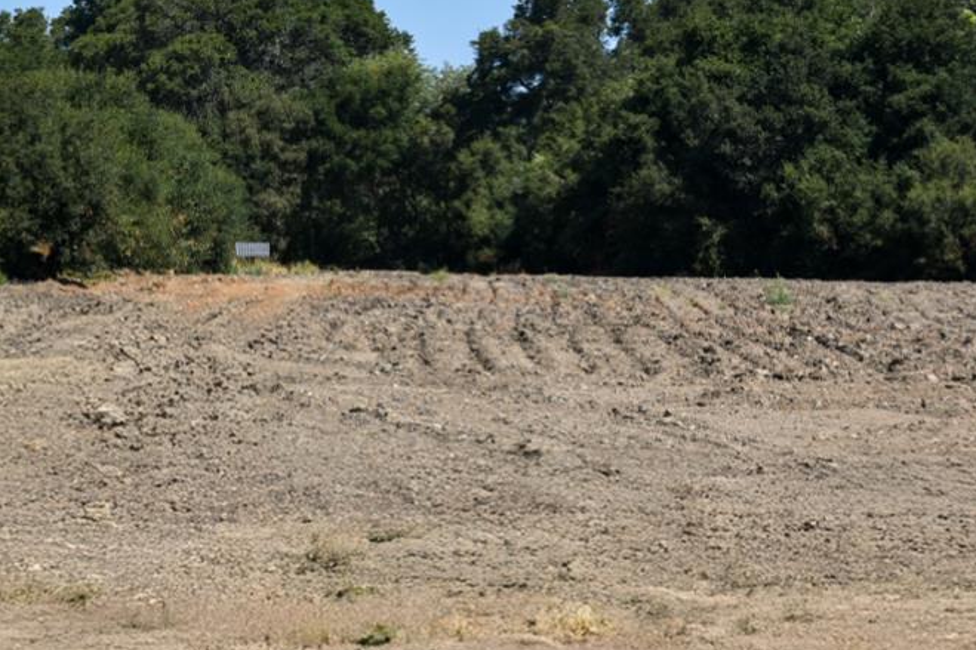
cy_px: 284
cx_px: 209
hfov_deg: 13.8
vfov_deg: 9.3
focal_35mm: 148
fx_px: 4011
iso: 160
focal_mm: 65
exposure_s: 1/800
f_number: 7.1
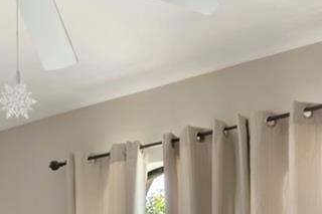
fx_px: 626
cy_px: 356
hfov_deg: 28.8
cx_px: 137
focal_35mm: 70
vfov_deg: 16.9
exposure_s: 1/3
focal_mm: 14
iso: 100
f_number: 8
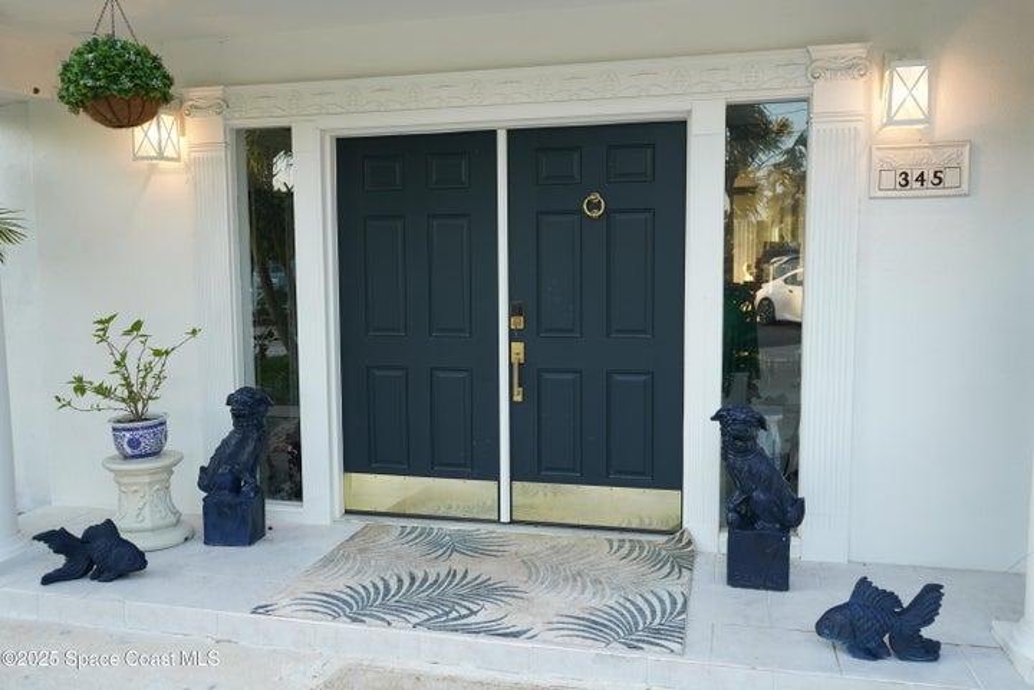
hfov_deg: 63.7
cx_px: 517
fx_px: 833
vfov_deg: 45.0
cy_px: 345
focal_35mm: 29
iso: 400
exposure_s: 1/160
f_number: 4
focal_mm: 29
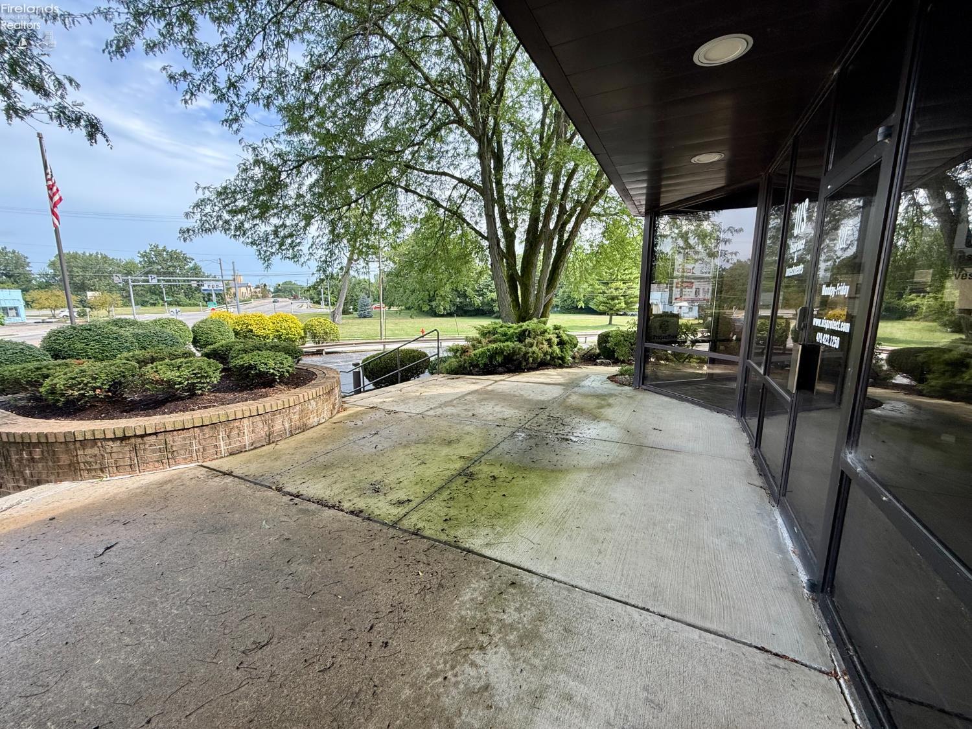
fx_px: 393
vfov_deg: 85.7
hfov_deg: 102.1
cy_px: 364
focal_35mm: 14
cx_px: 486
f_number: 2.2
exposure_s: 1/368
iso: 64
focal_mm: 2.22
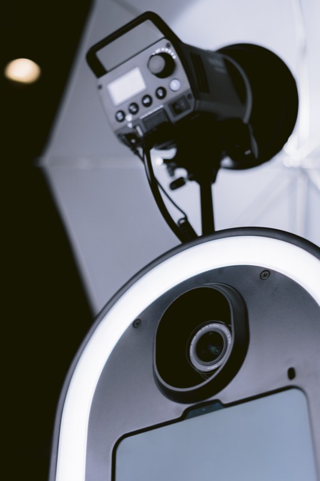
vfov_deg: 39.6
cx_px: 160
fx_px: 667
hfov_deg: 27.0
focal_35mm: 50
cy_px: 240
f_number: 2
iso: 200
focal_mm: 50
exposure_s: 1/1000
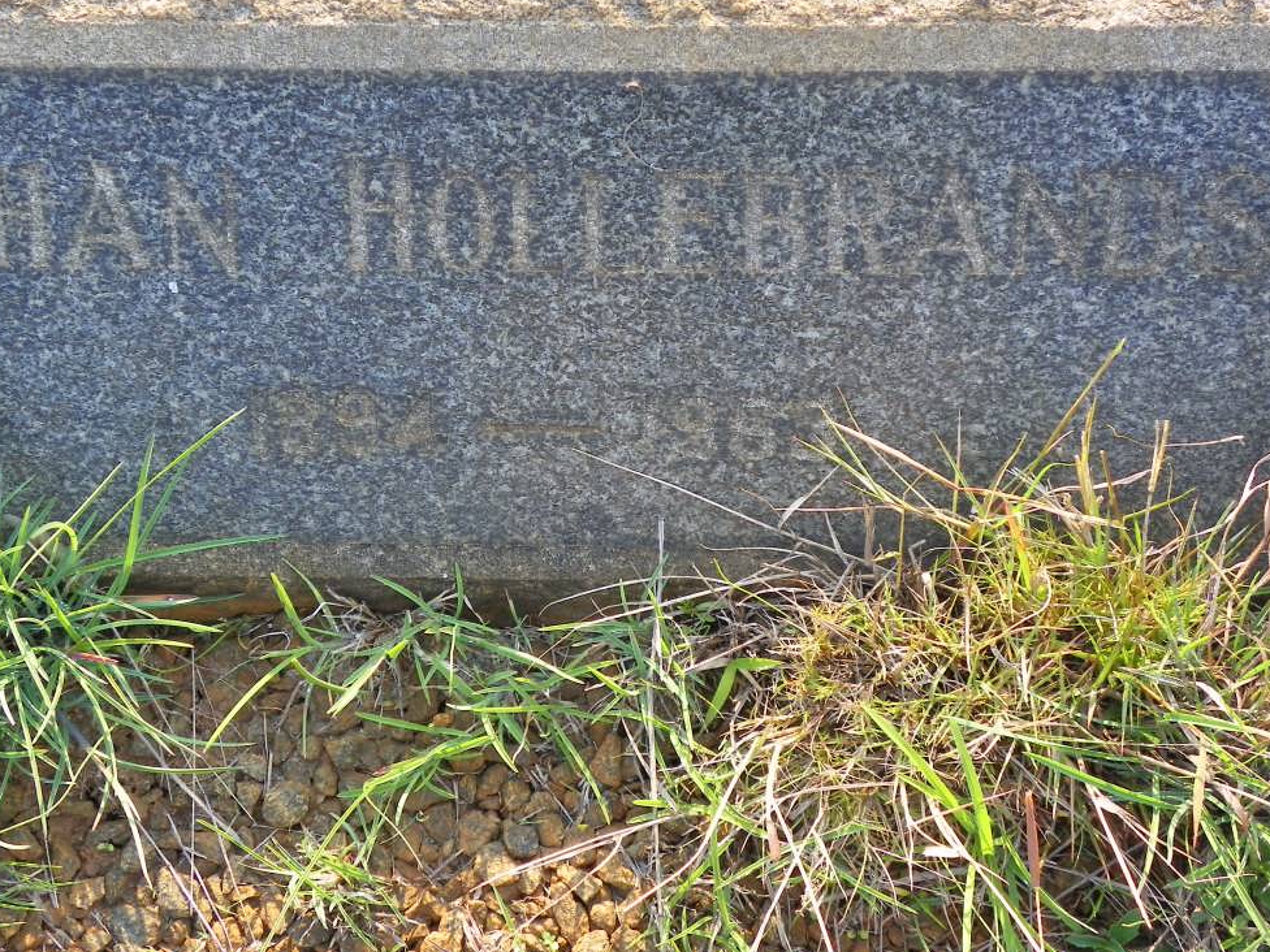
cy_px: 411
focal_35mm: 59
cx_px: 561
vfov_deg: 24.8
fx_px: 2165
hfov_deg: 32.7
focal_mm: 8.5
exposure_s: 1/125
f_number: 3.2
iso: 64
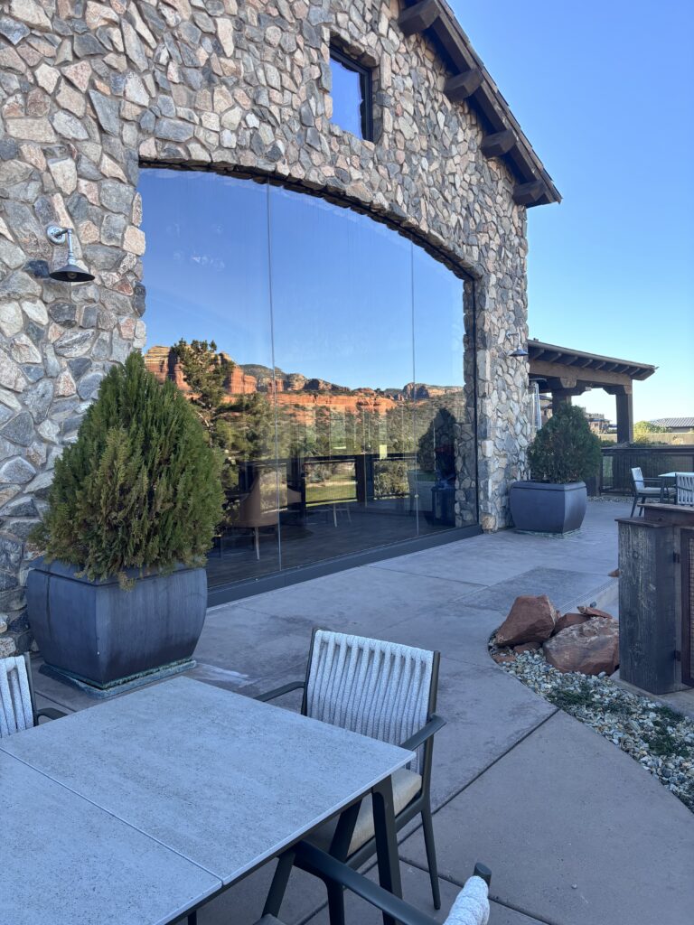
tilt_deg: -2.2
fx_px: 695
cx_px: 347
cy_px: 462
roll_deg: +1.5
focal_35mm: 26
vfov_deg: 67.3
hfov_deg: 53.1
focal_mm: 5.96
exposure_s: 1/373
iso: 50
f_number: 1.6
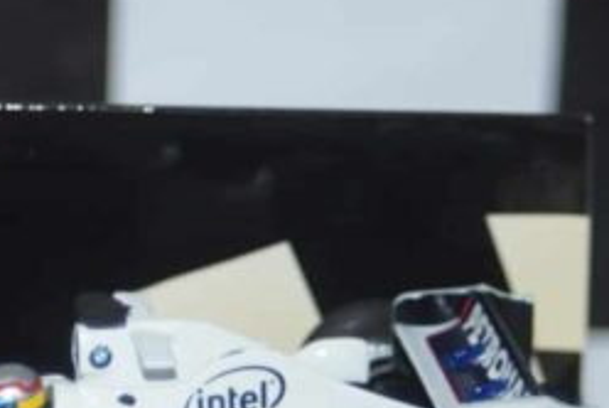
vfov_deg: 4.7
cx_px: -39
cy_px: 396
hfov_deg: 7.1
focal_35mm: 290
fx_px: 4912
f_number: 5.6
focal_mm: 80
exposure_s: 1/60
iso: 200
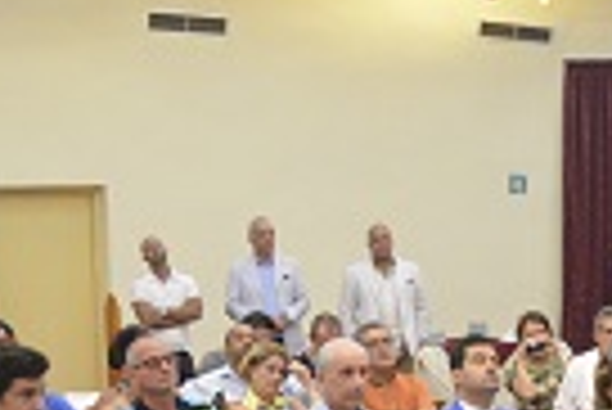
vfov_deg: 11.8
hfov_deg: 17.6
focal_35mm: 113
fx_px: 1923
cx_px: 634
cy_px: 556
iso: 3200
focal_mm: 24
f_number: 2.8
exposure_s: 1/60
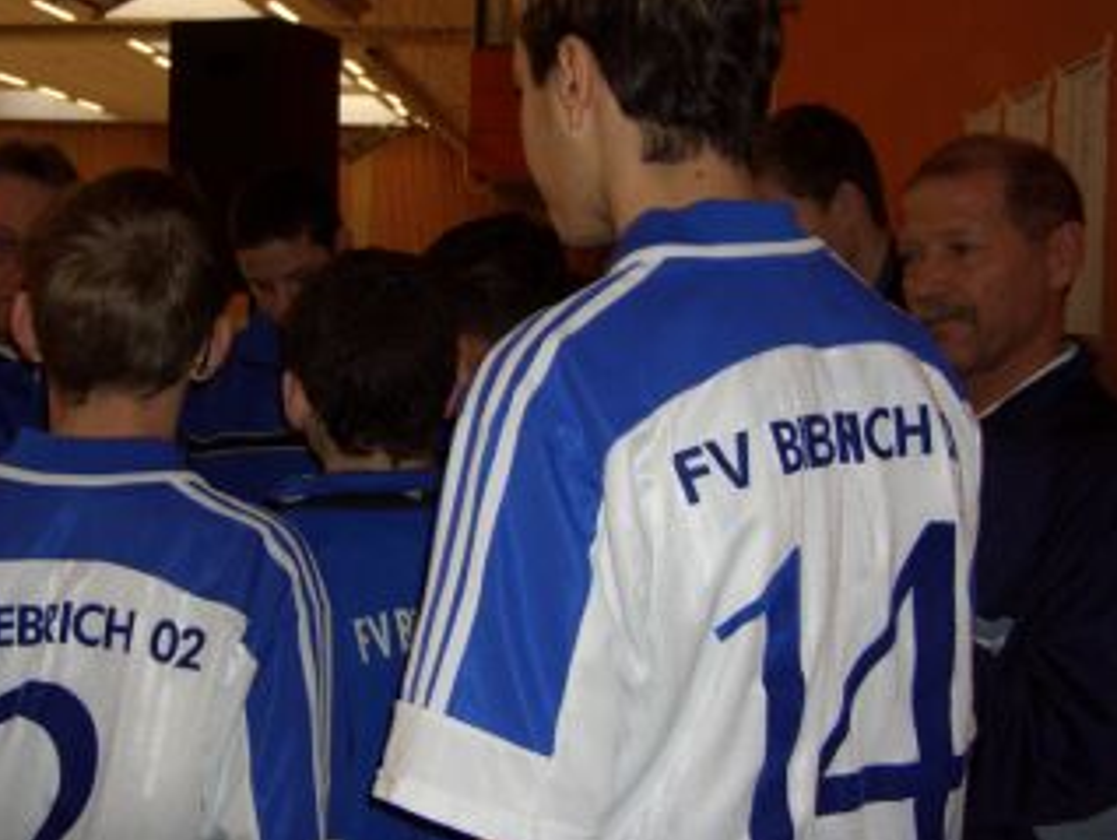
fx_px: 1582
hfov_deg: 38.7
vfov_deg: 29.6
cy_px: 327
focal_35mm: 49
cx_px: 443
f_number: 2.8
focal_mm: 8
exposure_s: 1/60
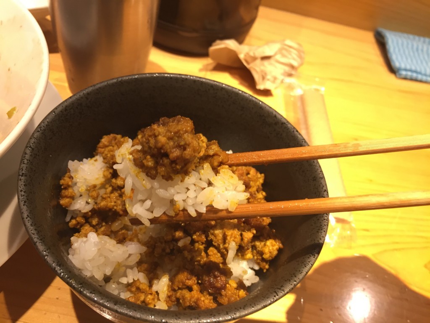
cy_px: 162
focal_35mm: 29
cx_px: 215
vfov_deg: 48.2
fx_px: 360
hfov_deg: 61.7
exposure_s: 1/33
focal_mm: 4.15
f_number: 2.2
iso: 125
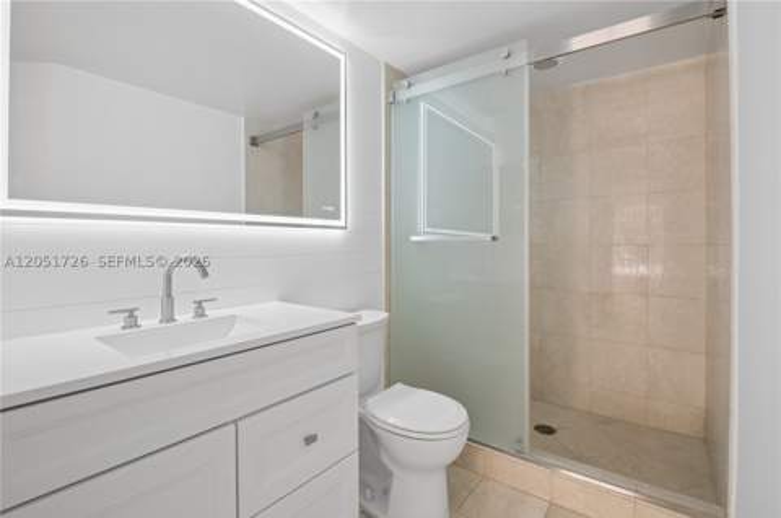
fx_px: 346
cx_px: 390
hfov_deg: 96.8
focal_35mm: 16
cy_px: 259
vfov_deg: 73.5
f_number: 8
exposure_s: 1/30
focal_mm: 16
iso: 250
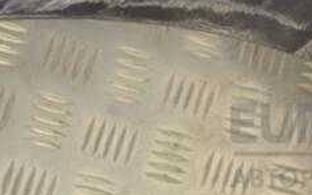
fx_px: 1666
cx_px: 205
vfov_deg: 6.6
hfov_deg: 10.7
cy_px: -55
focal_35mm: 196
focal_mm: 50
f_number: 5.6
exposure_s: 1/30
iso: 1100
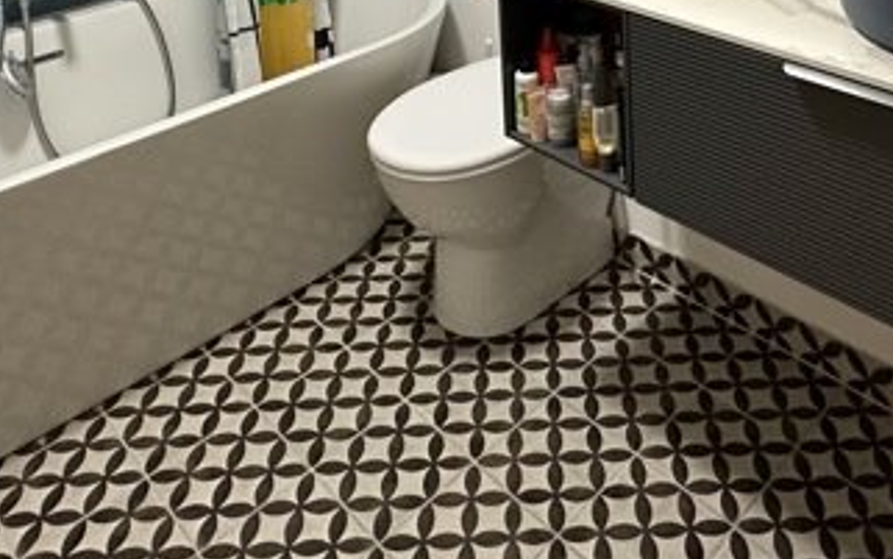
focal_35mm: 37
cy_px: -228
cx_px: 559
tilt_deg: -5.7
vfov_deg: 26.9
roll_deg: +1.4
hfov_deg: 52.2
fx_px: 901
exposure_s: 1/100
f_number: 2.2
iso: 320
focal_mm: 2.22
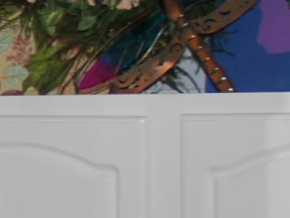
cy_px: 295
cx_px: -723
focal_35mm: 297
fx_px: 2490
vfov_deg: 5.0
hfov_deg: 5.9
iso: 200
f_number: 3.8
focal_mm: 24
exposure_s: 1/60
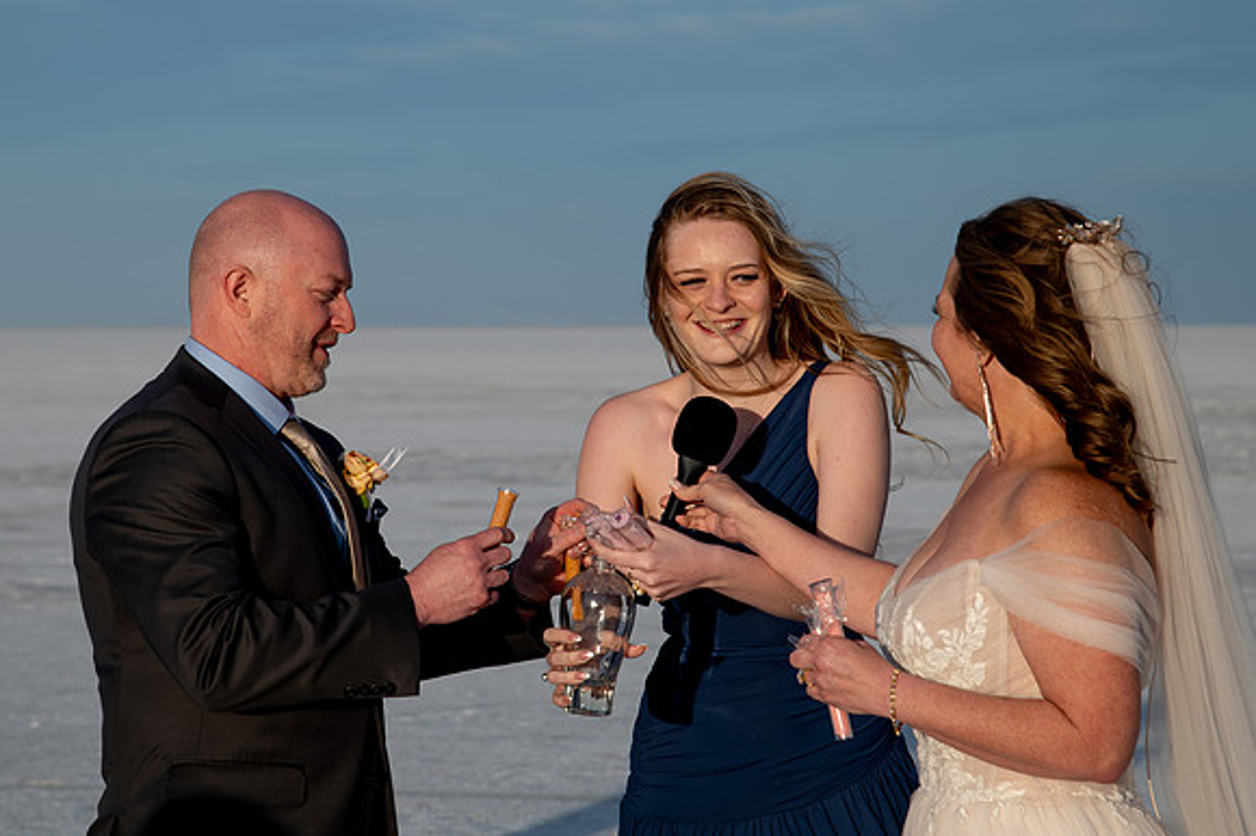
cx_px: 568
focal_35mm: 132
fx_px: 4615
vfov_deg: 10.3
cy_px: 305
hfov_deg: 15.5
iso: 200
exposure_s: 1/400
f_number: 8
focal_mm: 100
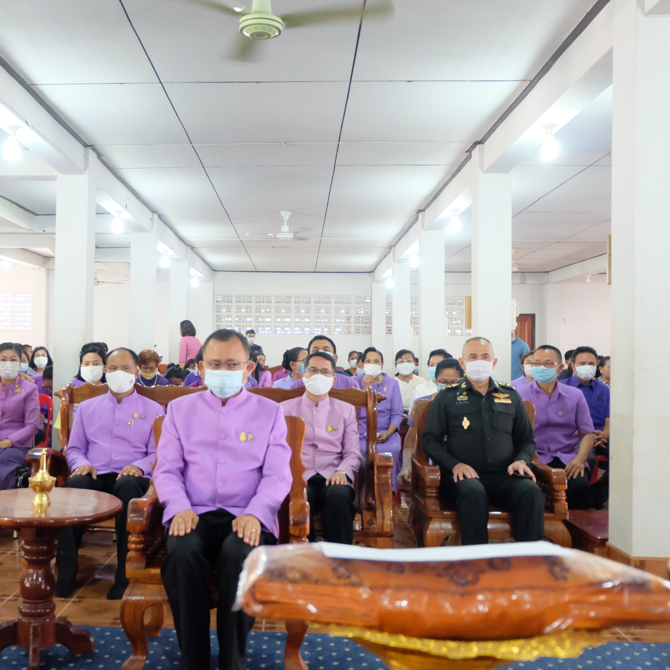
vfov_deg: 44.9
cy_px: 335
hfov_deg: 44.6
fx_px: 810
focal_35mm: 37
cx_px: 252
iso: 5000
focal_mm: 19.2
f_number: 3.8
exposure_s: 1/70
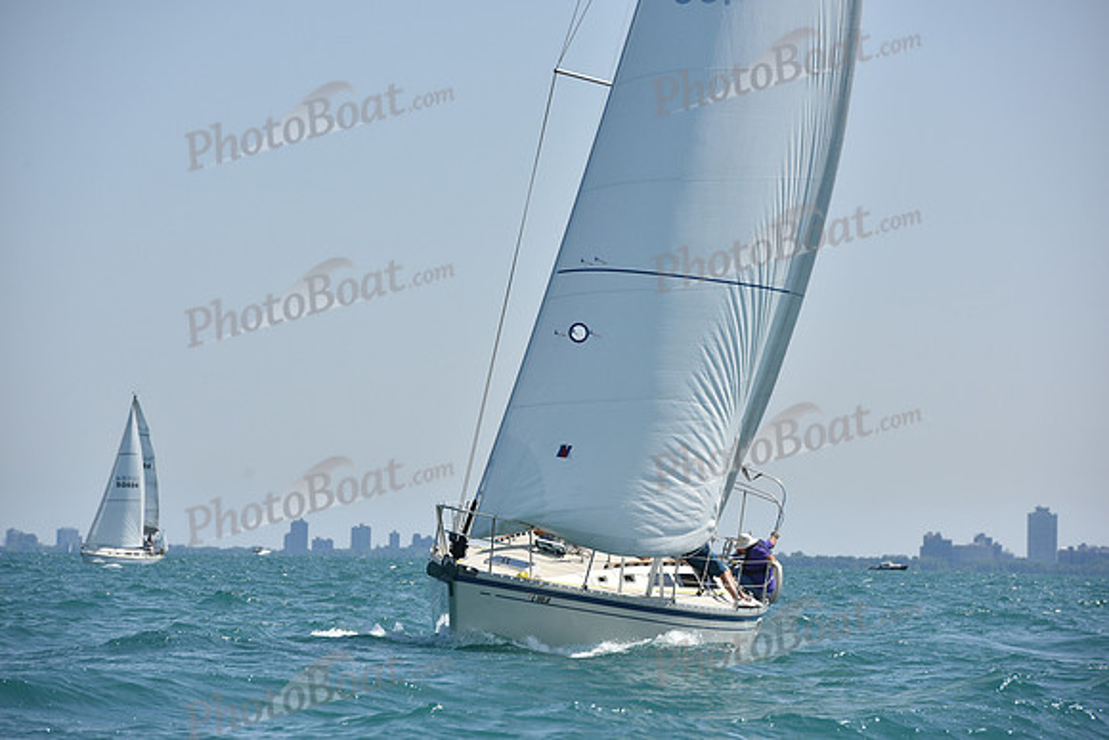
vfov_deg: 6.9
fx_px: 6162
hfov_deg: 10.3
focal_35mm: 200
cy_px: 370
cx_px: 554
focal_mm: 200
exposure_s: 1/1250
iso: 250
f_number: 8
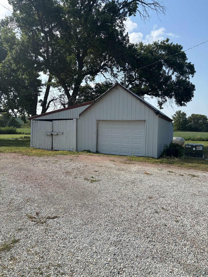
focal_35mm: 26
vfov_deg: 67.3
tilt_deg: -1.7
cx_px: 104
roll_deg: -1.7
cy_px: 138
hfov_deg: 53.1
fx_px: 208
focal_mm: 5.96
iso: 50
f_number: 1.6
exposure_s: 1/2857
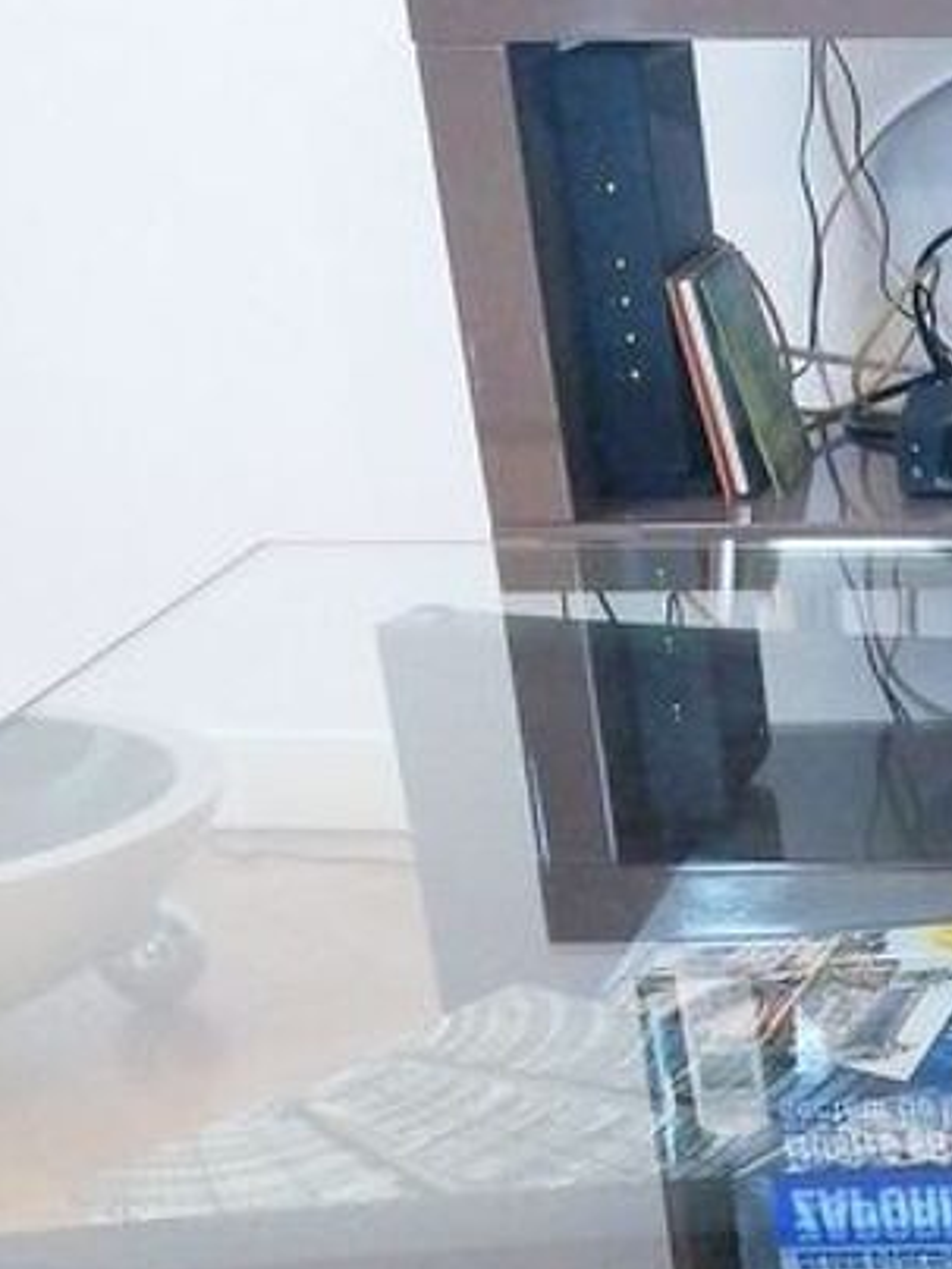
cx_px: 1316
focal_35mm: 89
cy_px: 1616
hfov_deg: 15.6
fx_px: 3264
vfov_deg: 20.3
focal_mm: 4.75
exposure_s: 1/16.7
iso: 1000
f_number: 1.8
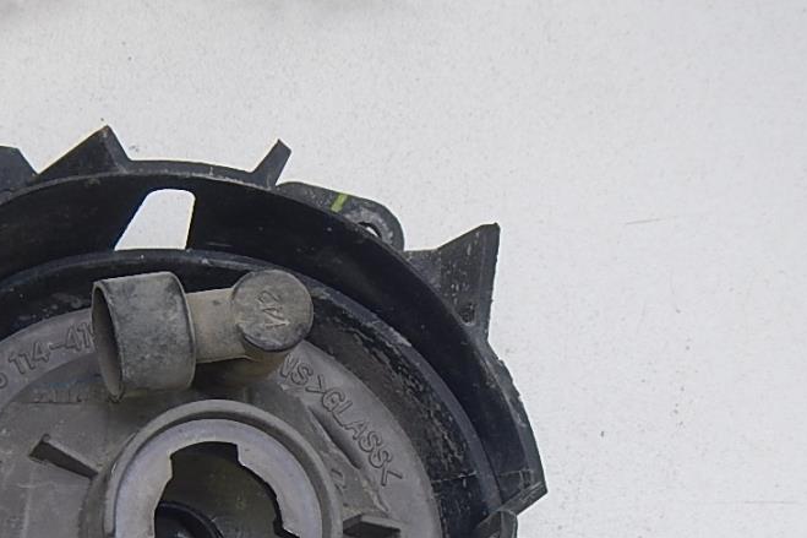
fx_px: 1681
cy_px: 554
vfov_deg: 17.7
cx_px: 167
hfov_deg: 26.5
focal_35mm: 75
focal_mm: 5.9
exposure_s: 1/30
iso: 125
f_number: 3.9
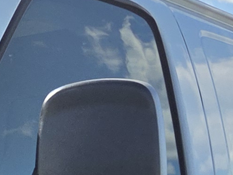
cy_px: 552
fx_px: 1239
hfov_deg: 9.6
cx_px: -312
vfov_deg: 7.1
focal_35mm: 184
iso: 80
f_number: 1.8
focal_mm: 5.4
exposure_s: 1/5127
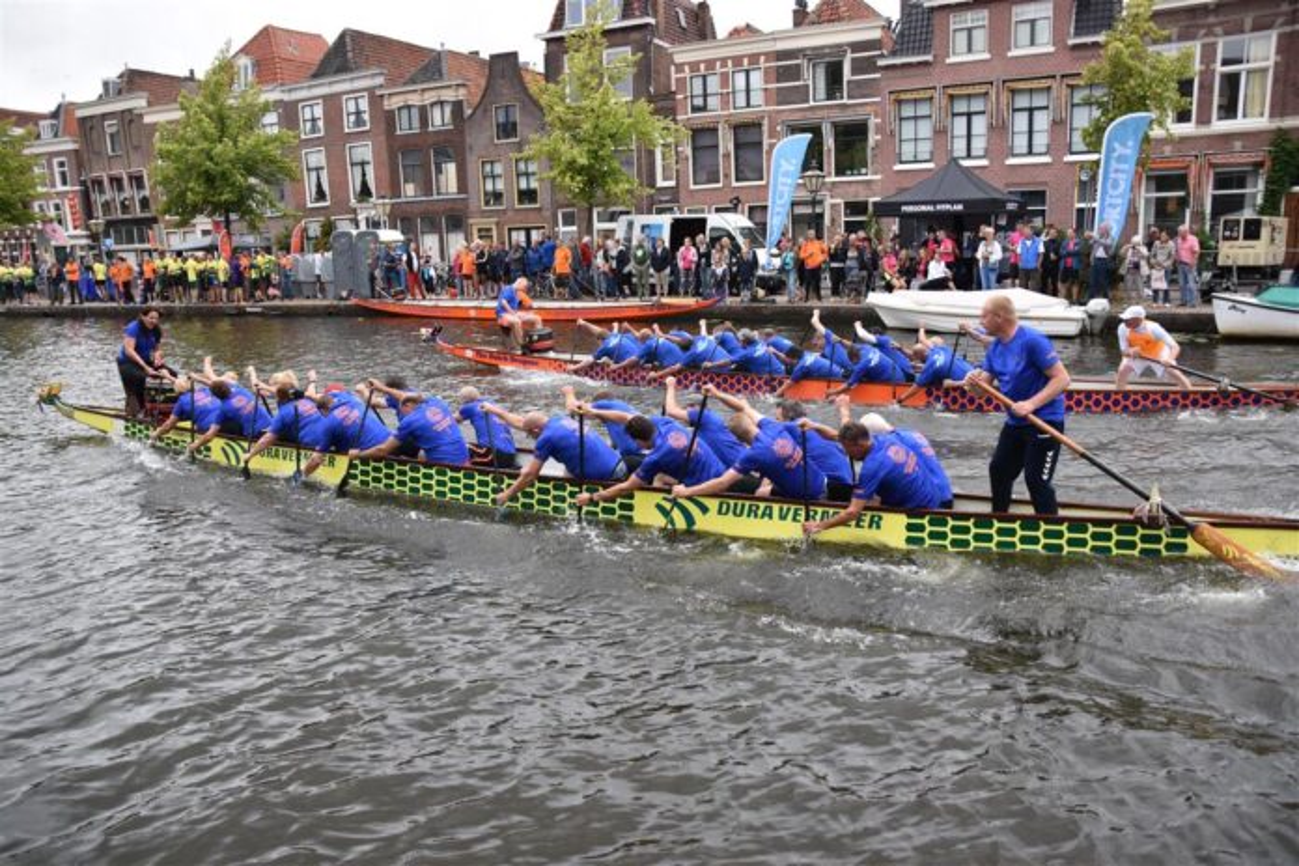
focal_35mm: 27
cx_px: 650
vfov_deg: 47.9
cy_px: 433
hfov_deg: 67.4
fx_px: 974
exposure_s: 1/640
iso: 200
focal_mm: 18
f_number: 3.5
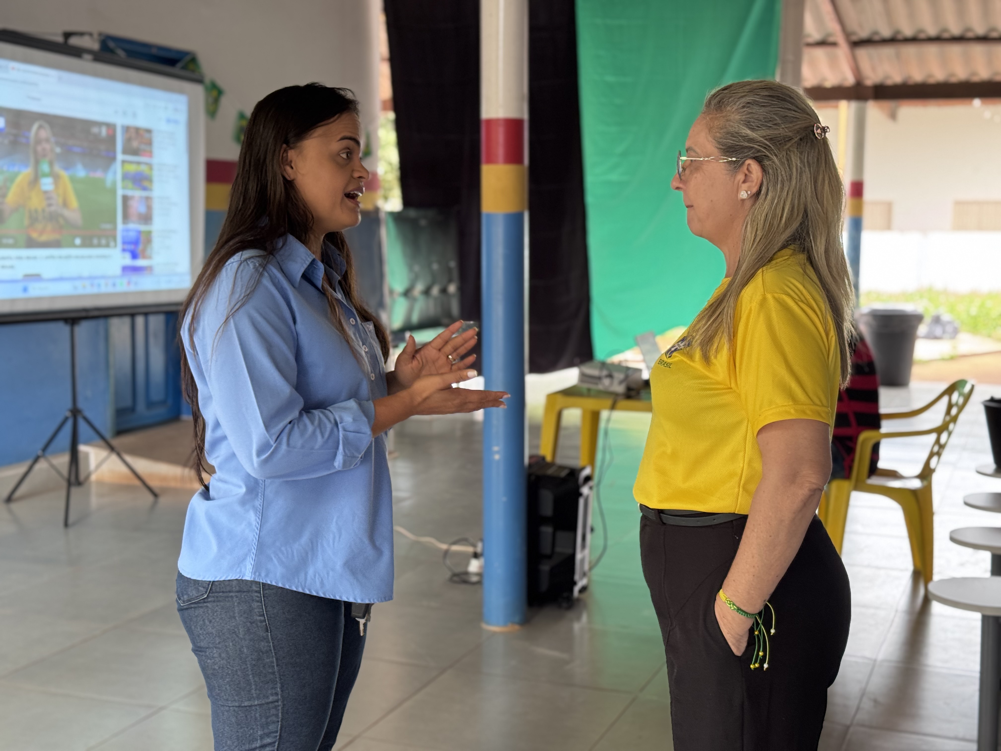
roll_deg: -0.1
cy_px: 376
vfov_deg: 30.3
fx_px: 1388
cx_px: 500
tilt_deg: -6.8
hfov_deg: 39.7
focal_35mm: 48
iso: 100
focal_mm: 6.76
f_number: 1.78
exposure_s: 1/83
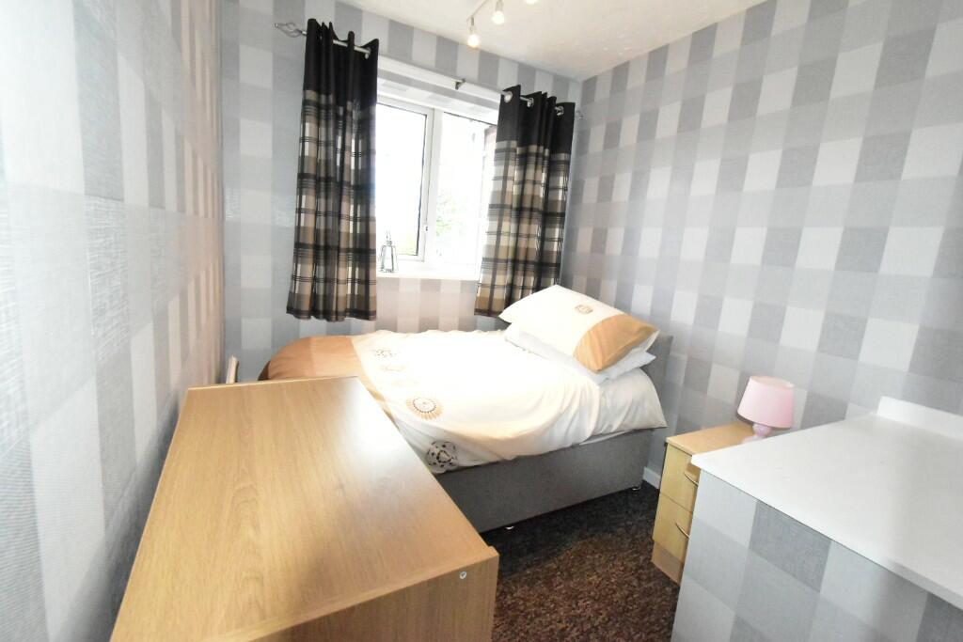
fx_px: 401
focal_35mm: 15
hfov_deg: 100.4
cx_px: 482
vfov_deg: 77.3
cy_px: 321
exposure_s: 1/200
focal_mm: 10
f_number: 11
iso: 12800
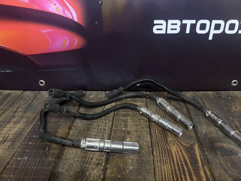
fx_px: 188
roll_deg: +0.7
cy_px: 92
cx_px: 128
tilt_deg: -29.3
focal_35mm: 27
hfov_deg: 65.3
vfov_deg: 51.4
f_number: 1.78
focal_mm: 6.76
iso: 160
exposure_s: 1/50
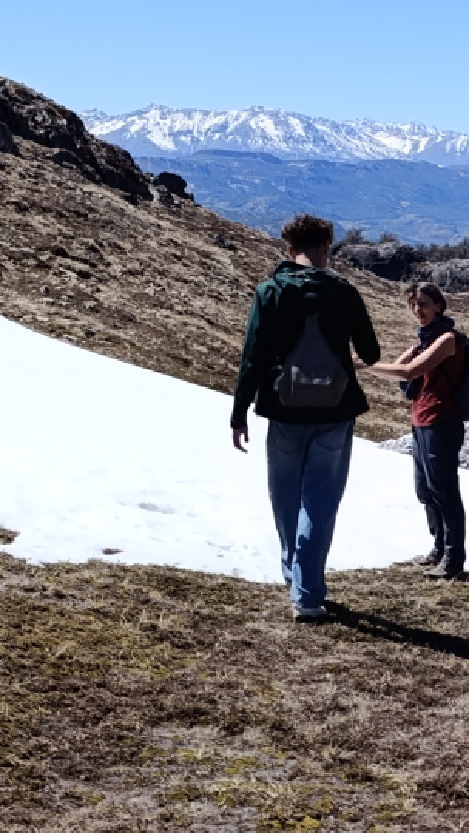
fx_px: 1635
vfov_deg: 28.6
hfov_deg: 15.4
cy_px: 433
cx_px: 646
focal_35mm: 74
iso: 50
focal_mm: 6.14
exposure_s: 1/687
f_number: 1.6
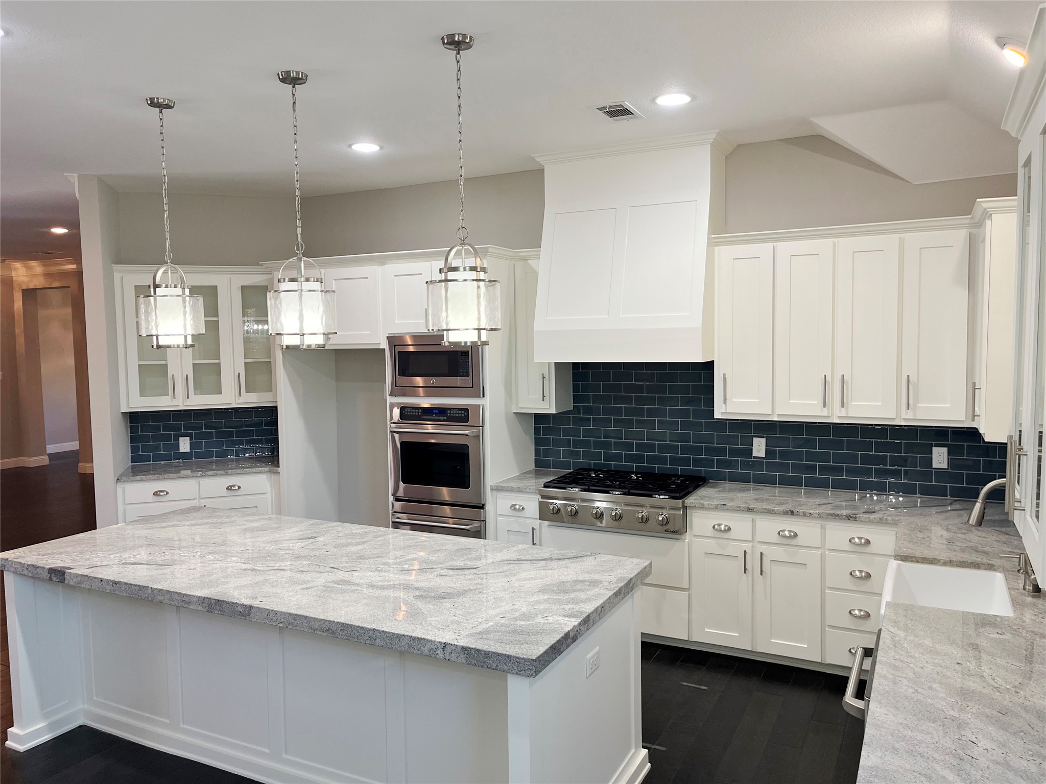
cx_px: 523
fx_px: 786
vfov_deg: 53.1
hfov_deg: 67.3
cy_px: 392
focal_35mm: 26
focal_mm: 5.1
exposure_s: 1/120
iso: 125
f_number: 1.6
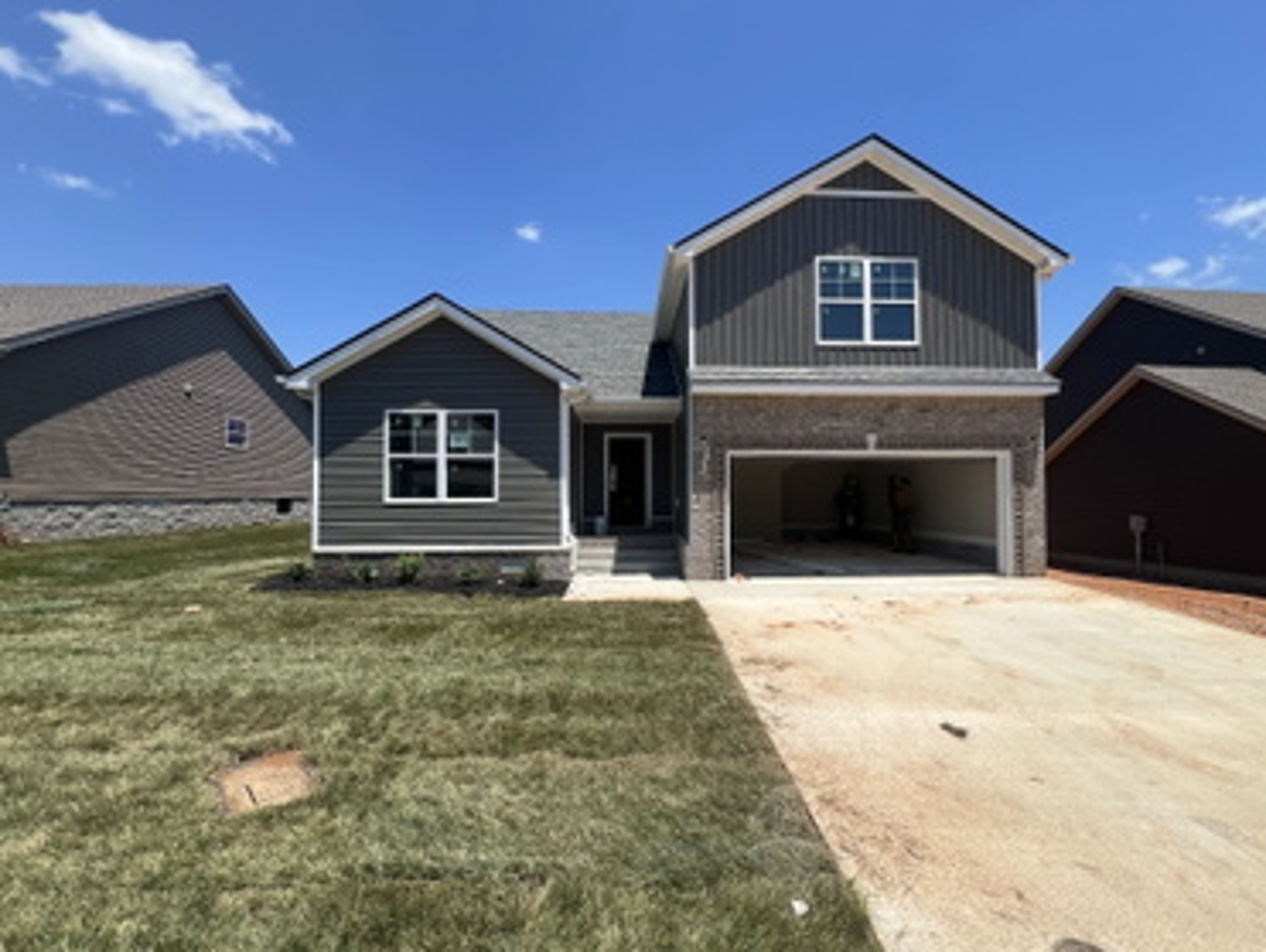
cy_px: 485
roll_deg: -0.2
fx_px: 513
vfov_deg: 85.8
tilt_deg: +0.5
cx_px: 665
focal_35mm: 14
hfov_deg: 101.9
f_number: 1.8
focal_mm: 1.57
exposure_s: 1/1248
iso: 32
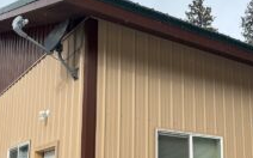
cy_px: 124
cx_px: 152
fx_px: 358
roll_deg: +0.0
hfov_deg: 38.7
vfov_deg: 24.4
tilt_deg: +7.7
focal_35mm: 52
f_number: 1.6
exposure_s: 1/2513
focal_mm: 5.1
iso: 50
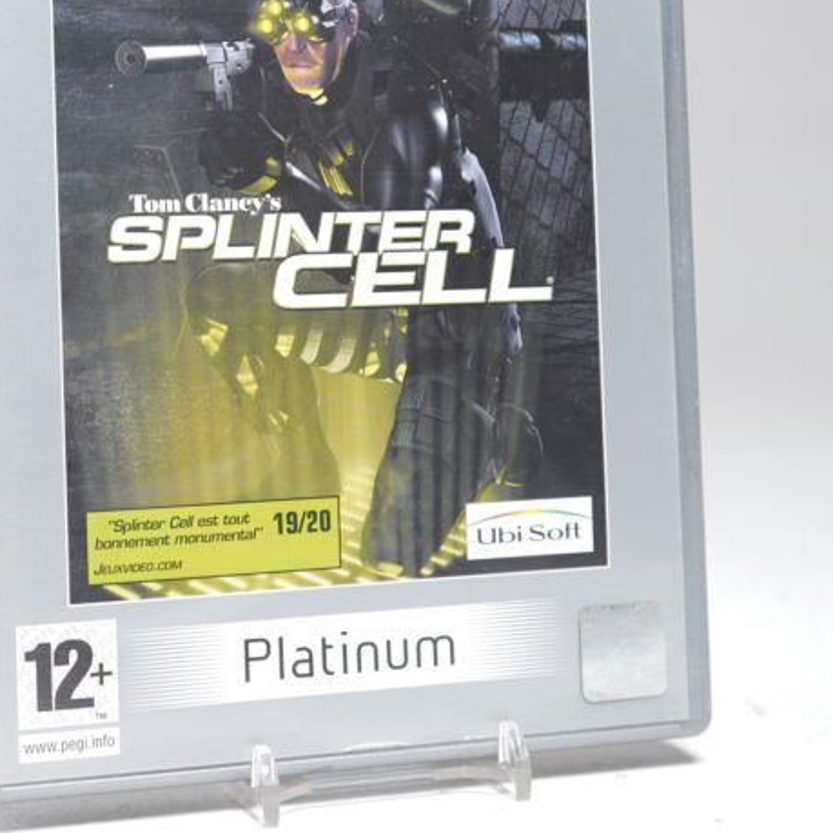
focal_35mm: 80
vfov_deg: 21.5
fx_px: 2178
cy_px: 221
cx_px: 323
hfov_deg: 21.6
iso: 64
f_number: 5
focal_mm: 36
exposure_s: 1/2.5
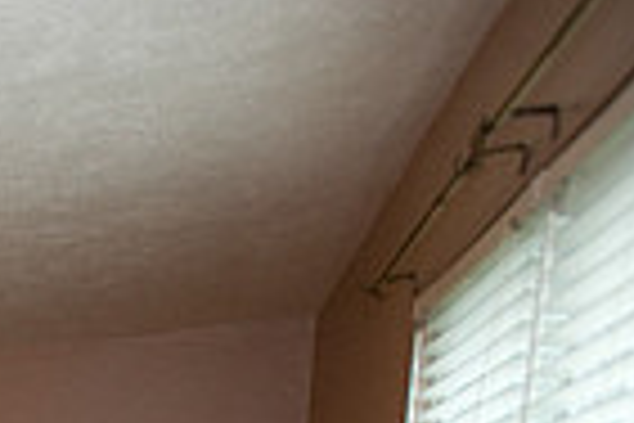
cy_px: 864
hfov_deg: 20.1
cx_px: -531
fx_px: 1233
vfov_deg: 15.3
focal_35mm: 70
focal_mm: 17
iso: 1250
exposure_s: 1/60
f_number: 4
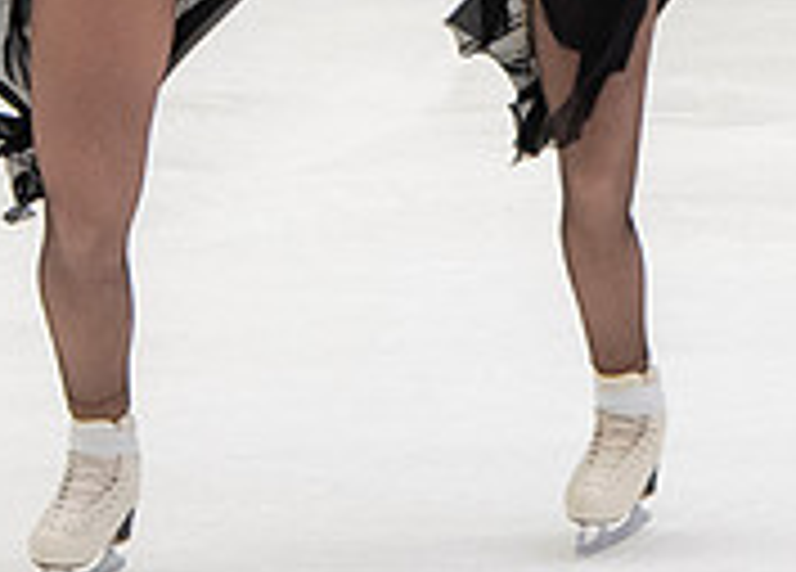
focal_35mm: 929
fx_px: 21034
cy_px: -785
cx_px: 1074
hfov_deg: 2.2
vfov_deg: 1.6
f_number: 3.5
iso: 720
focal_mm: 116
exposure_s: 1/400
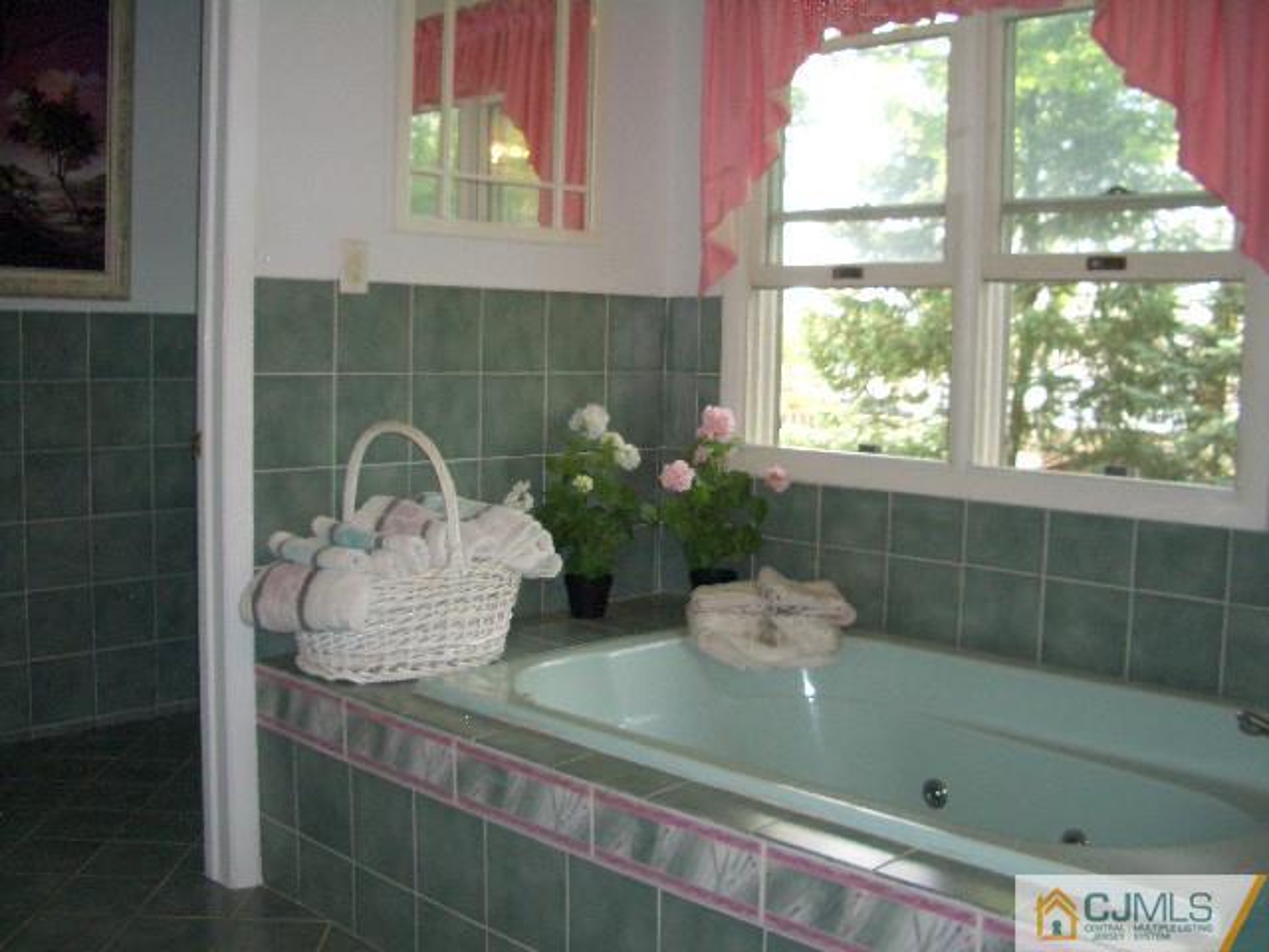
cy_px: 476
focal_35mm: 35
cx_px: 634
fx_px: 1283
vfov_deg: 40.7
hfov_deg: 52.6
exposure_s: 1/60
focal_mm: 5.8
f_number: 2.6
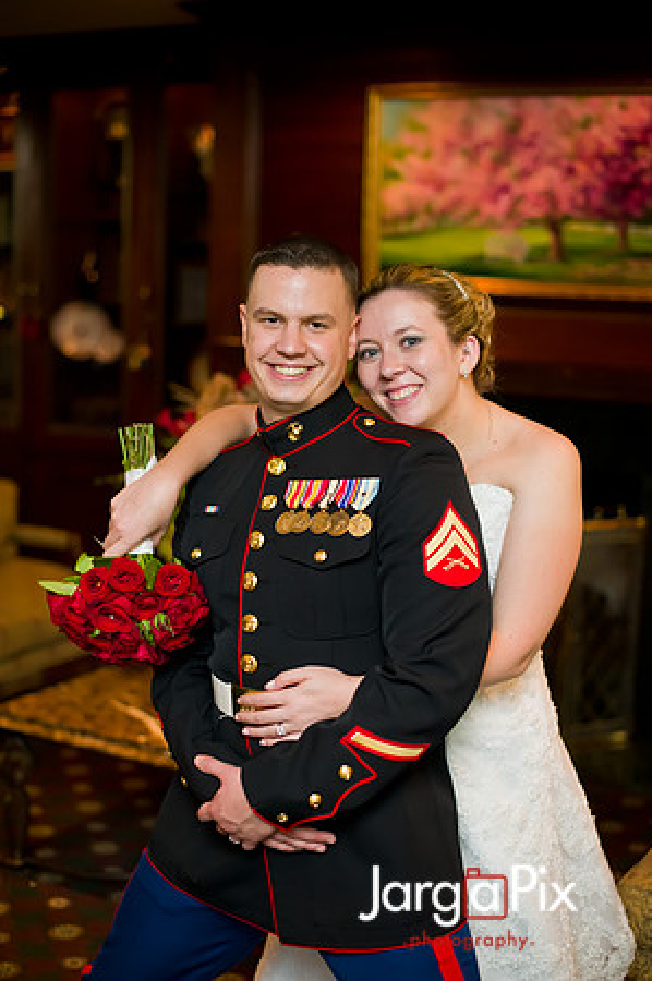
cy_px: 490
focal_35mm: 50
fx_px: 1361
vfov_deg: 39.6
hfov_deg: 26.9
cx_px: 326
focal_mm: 50
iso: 1600
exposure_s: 1/250
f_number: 2
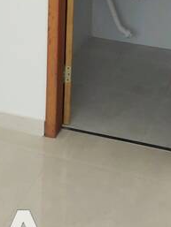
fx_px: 829
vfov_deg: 14.3
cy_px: -142
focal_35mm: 126
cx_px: -78
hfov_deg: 11.3
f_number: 1.8
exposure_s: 1/120
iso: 80
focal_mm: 4.6
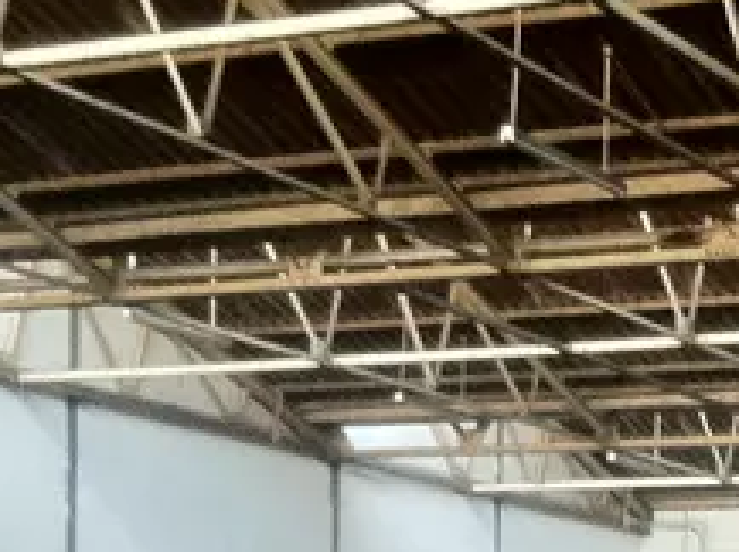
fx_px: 2749
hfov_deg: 15.3
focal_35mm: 129
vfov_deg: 10.8
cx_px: 504
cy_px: 957
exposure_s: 1/15
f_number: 2.8
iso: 200
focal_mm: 3.85
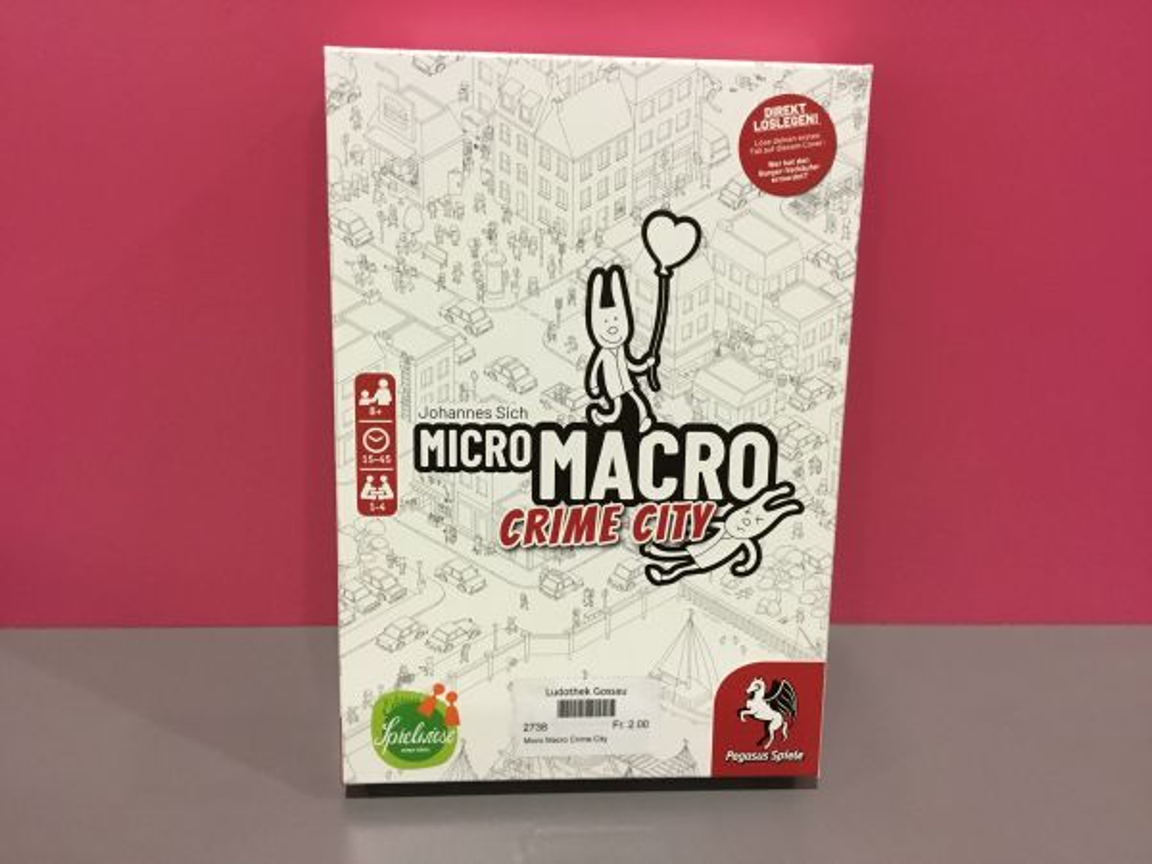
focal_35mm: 31
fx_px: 1032
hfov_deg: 58.4
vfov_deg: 45.4
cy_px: 432
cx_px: 576
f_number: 2.4
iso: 200
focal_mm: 3.3
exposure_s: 1/33
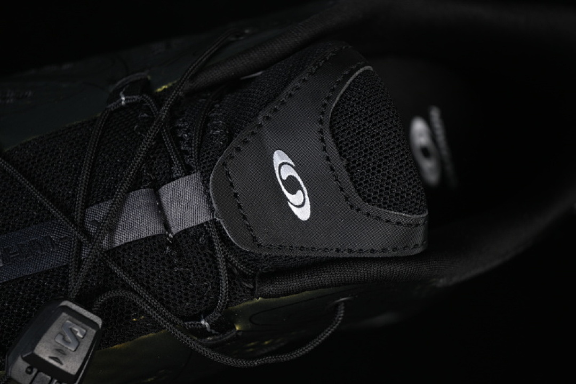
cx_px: 288
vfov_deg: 18.2
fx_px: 1200
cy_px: 192
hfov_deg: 27.0
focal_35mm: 75
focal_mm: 50
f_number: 6.3
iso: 160
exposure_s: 1/50
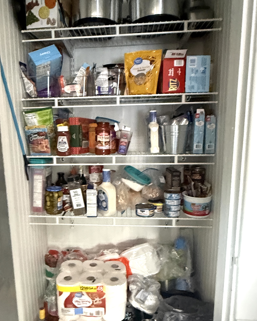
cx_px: 99
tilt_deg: -11.1
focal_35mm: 29
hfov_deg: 49.6
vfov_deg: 60.3
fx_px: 276
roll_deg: +0.5
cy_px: 176
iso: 1000
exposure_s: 1/40
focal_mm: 2.22
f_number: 2.2
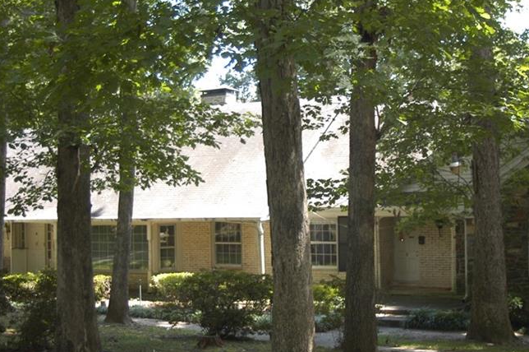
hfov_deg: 32.3
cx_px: 307
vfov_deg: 21.9
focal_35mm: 62
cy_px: 194
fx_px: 910
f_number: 5
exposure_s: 1/90
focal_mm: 26
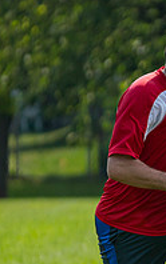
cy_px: 239
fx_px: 7922
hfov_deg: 1.2
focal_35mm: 1096
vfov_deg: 1.9
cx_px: 465
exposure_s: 1/4000
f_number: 2.8
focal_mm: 200
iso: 400
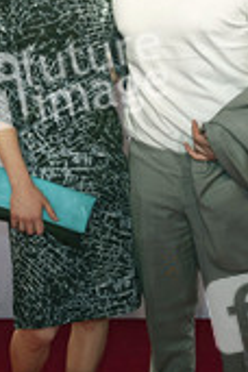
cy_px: 194
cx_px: 121
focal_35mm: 75
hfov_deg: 18.2
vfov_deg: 27.0
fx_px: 775
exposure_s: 1/160
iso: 1600
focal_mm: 32
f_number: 5.6
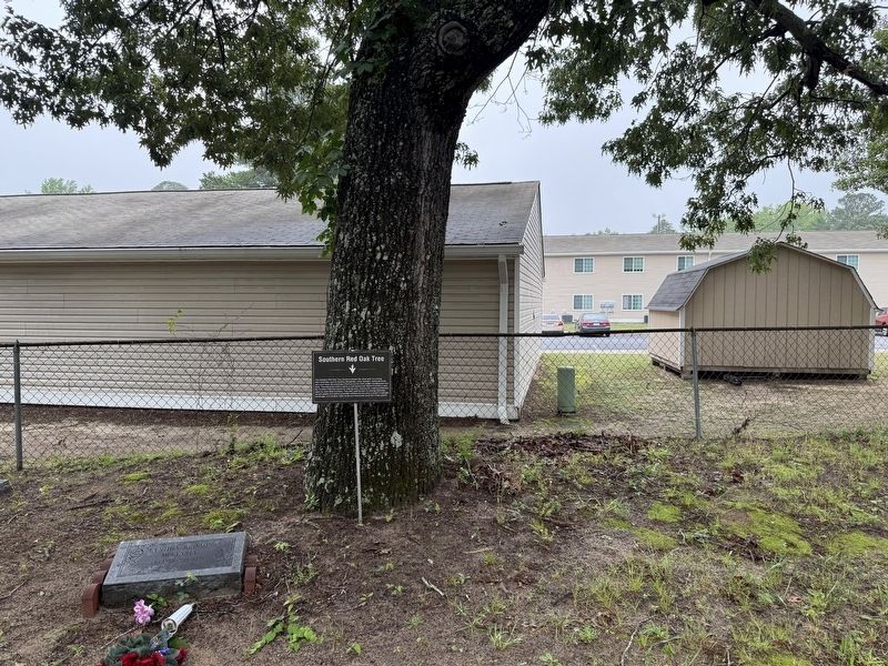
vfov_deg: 56.8
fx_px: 616
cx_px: 444
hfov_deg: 71.6
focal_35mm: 24
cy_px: 333
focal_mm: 6.76
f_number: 1.78
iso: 100
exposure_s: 1/931
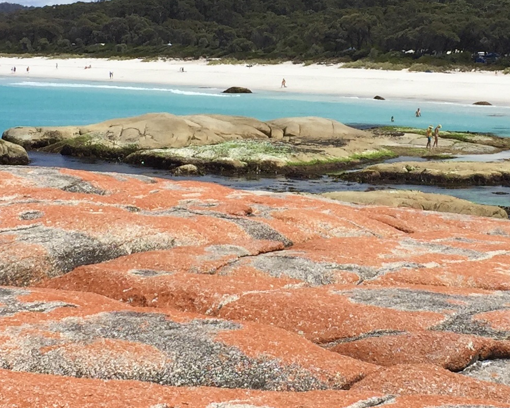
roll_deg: -1.8
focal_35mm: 94
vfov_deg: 16.3
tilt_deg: -3.3
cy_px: 98
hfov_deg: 20.4
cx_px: 301
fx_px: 1419
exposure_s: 1/3968
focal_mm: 4.15
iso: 32
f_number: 2.2
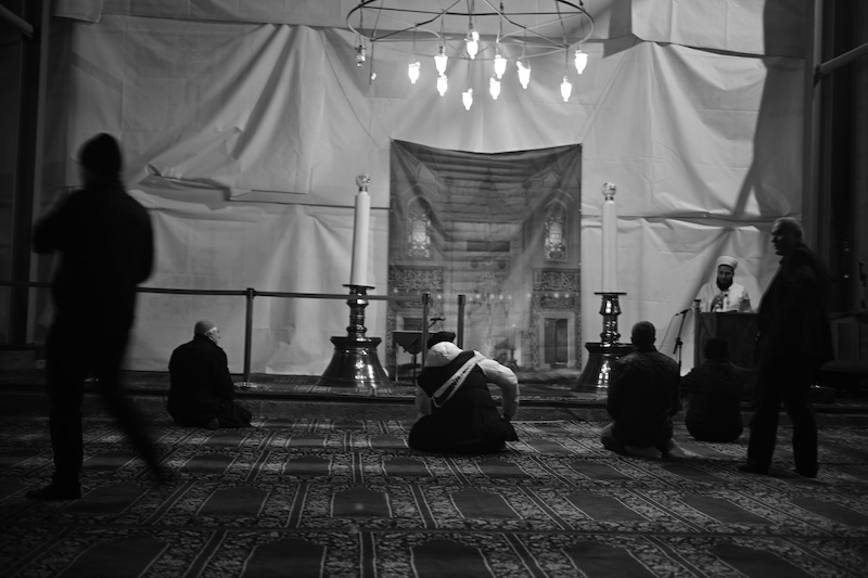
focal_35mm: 40
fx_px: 964
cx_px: 434
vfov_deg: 33.4
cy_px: 289
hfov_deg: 48.5
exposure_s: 1/13
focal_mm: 40
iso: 100
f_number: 2
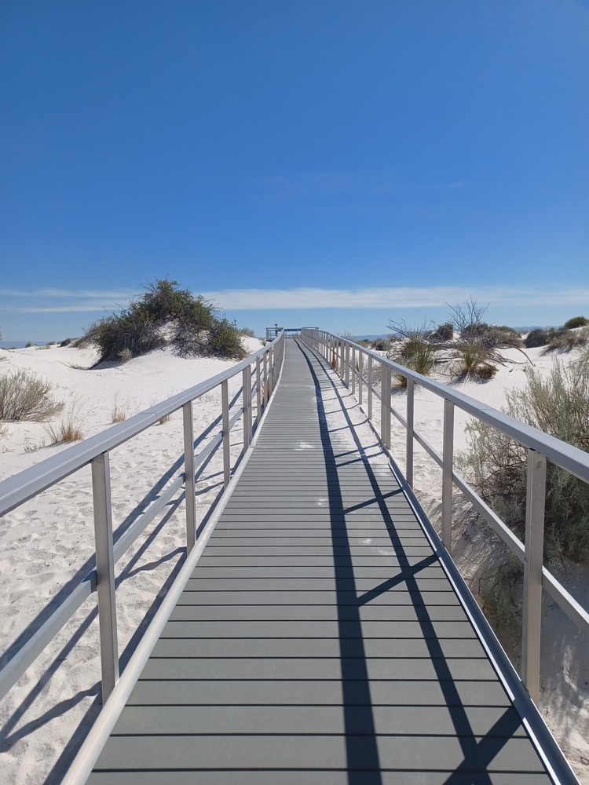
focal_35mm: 25
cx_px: 294
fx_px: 567
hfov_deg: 54.9
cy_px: 392
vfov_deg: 69.4
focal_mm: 4.6
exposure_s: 1/908
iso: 32
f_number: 1.8
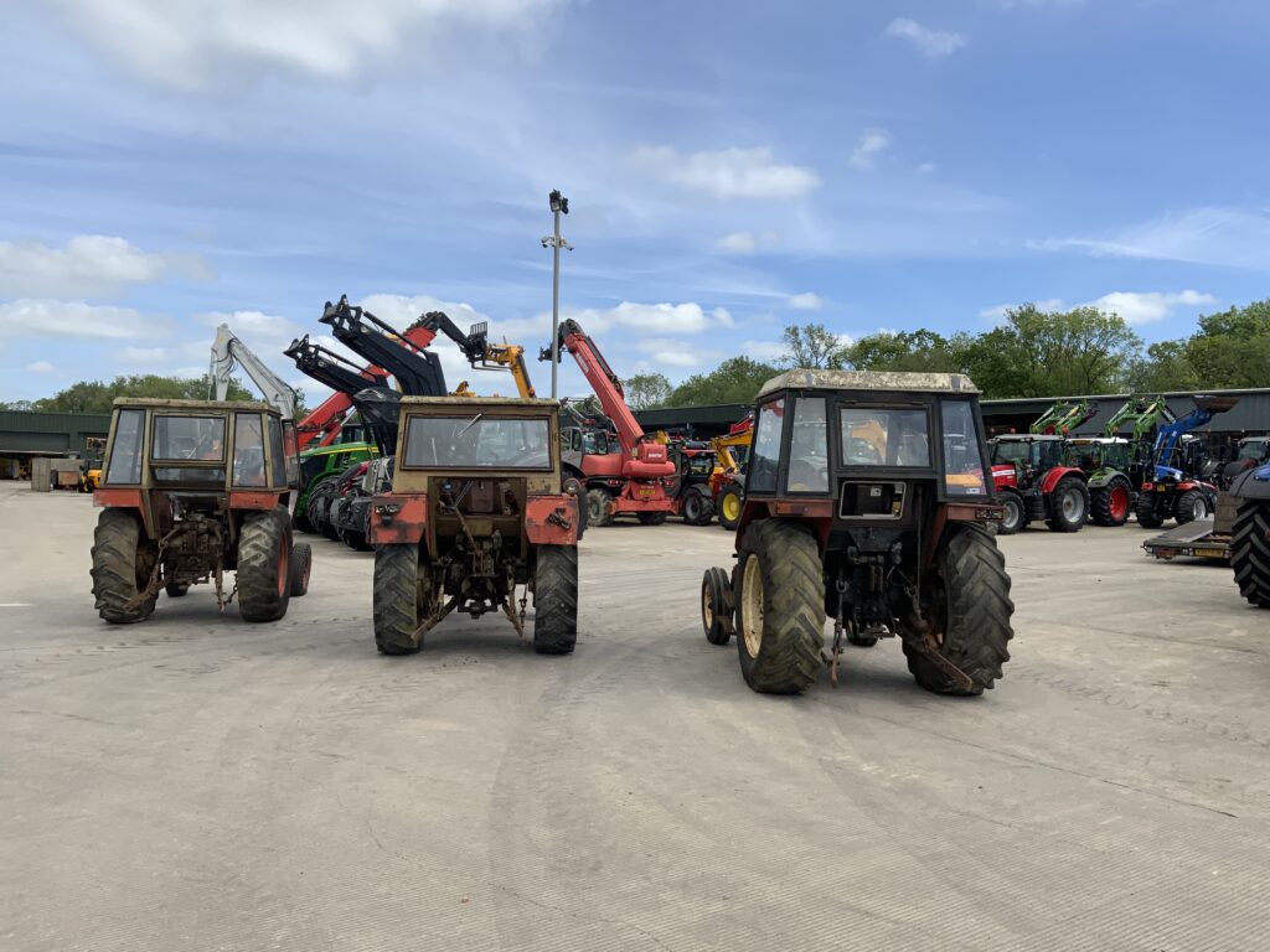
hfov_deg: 61.7
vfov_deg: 48.2
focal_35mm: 29
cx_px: 635
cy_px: 476
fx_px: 1064
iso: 20
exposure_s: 1/2058
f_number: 1.8
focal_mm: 3
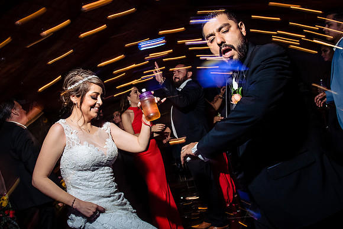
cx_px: 161
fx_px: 274
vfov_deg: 45.3
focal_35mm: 29
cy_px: 109
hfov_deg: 64.0
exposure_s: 1/40
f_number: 7.1
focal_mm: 24
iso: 2000
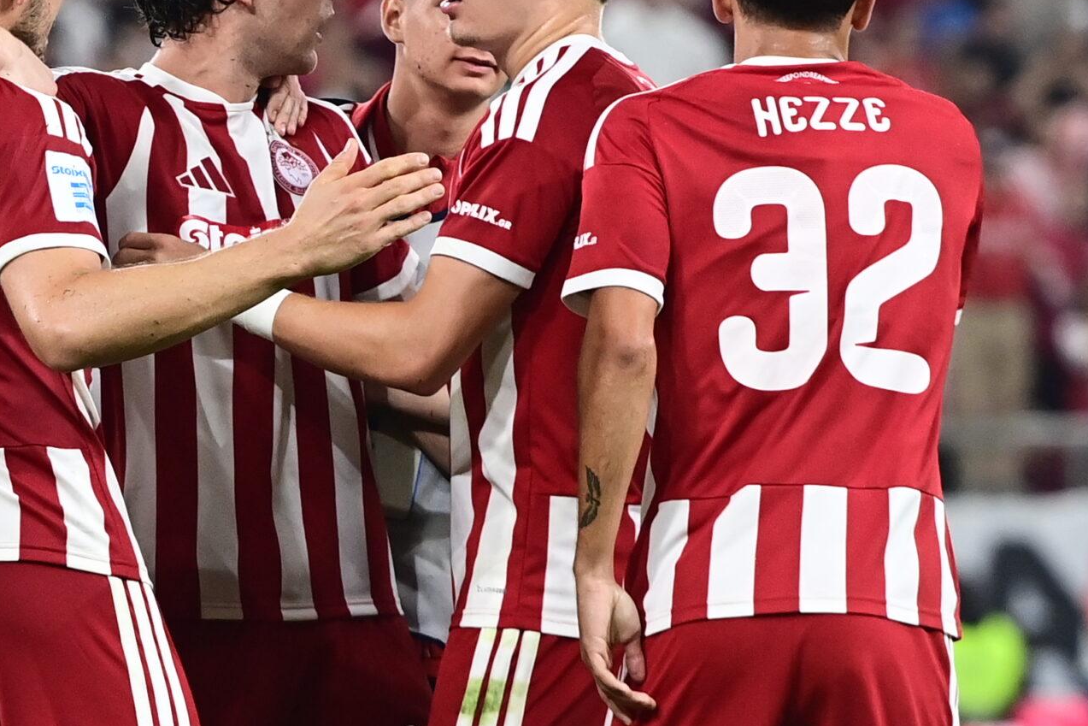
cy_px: 239
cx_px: 339
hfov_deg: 7.4
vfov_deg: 4.9
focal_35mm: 279
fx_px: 8432
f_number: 3.2
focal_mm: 185
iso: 2500
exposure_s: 1/1000
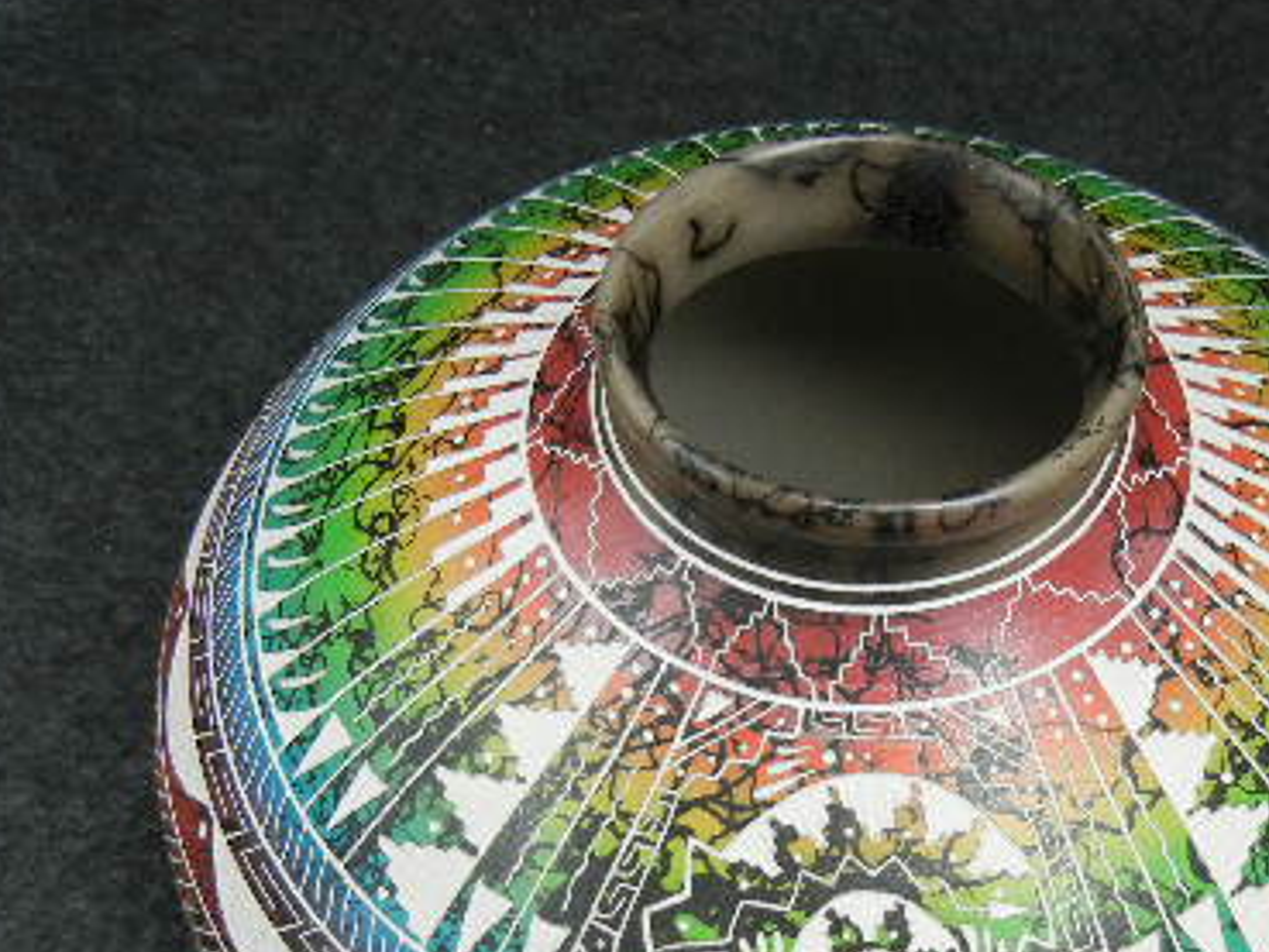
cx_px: 887
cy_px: 773
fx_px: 2164
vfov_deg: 24.4
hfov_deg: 32.3
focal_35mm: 59
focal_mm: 6.2
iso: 400
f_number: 3.6
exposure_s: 1/17.5
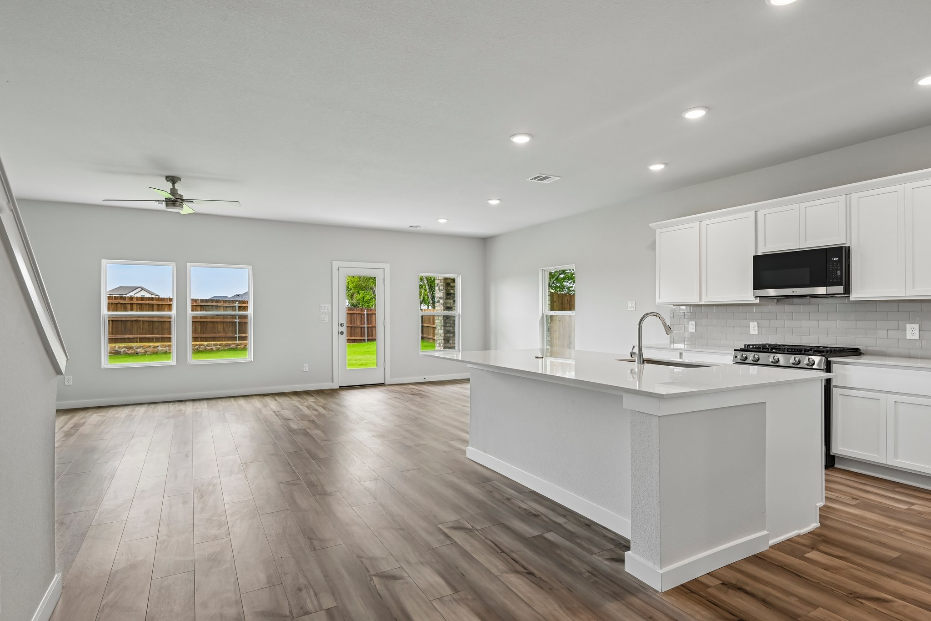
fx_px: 491
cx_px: 466
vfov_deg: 64.5
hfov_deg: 86.9
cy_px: 310
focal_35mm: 19
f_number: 8
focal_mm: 19
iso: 400
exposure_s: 1/50
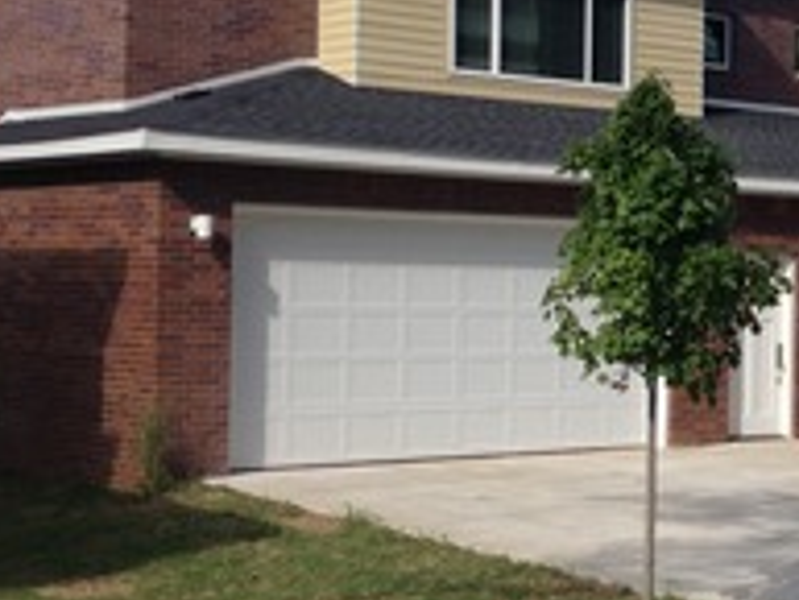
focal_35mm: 93
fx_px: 2148
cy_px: 261
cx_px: 882
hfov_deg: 20.1
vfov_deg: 15.9
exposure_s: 1/1255
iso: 50
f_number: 2.4
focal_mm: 4.28
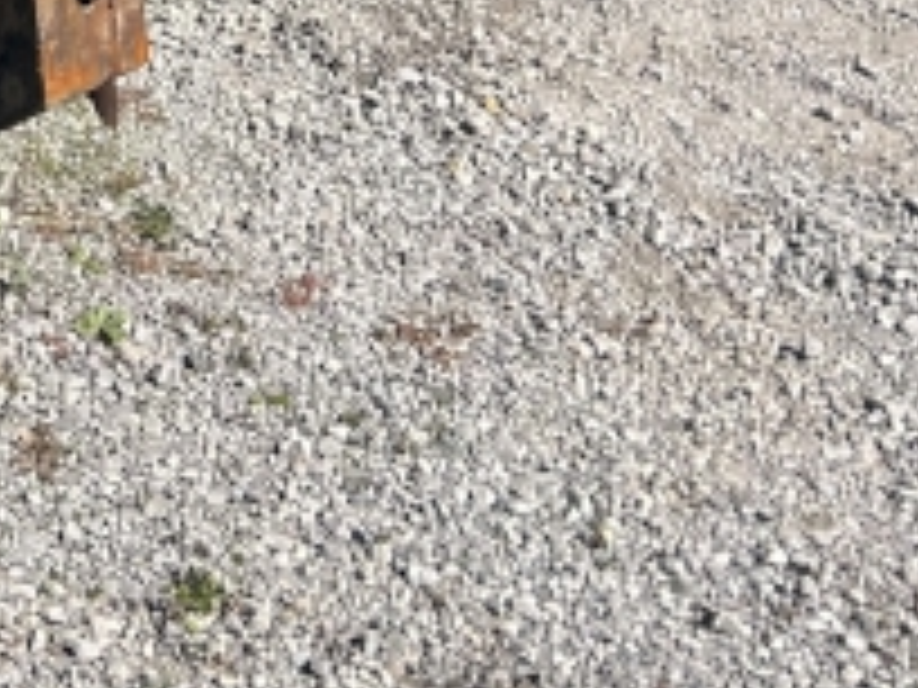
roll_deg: -1.5
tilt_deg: -9.2
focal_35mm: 102
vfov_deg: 13.0
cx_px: -648
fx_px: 2705
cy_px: -585
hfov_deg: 16.6
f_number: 1.5
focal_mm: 5.7
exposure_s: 1/2632
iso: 50
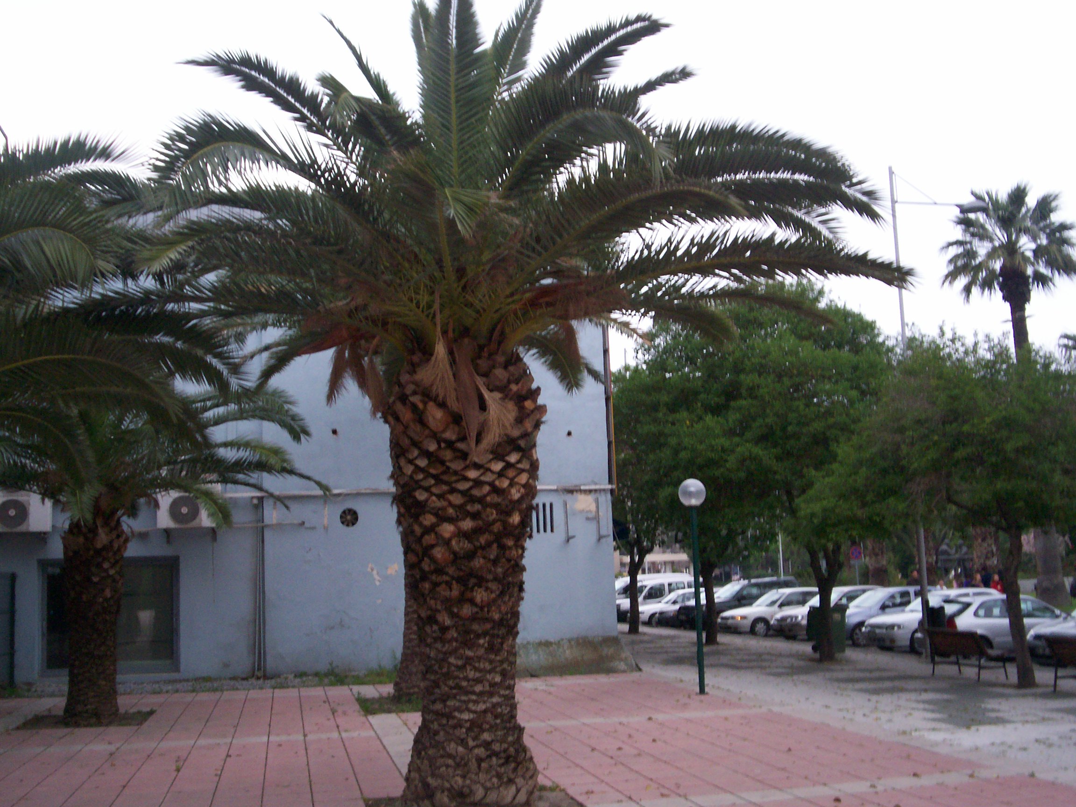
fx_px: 1119
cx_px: 538
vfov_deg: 39.7
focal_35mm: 36
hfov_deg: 51.4
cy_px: 404
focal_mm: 5.9
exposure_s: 1/30.2
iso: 140
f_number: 4.5
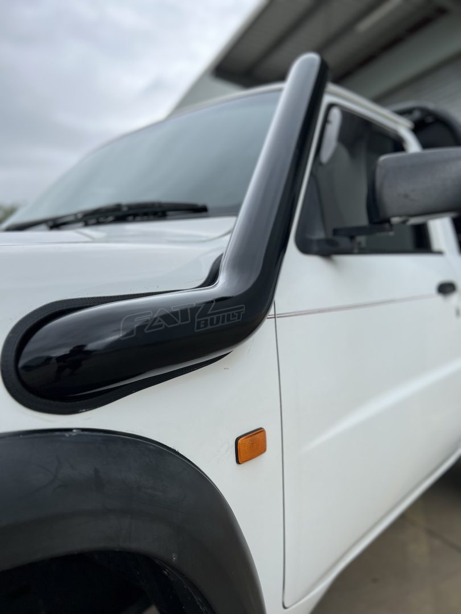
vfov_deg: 67.3
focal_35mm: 26
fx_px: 462
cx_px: 230
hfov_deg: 53.1
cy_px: 307
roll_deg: +0.4
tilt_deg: -2.7
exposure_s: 1/2165
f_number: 1.5
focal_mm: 5.7
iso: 50
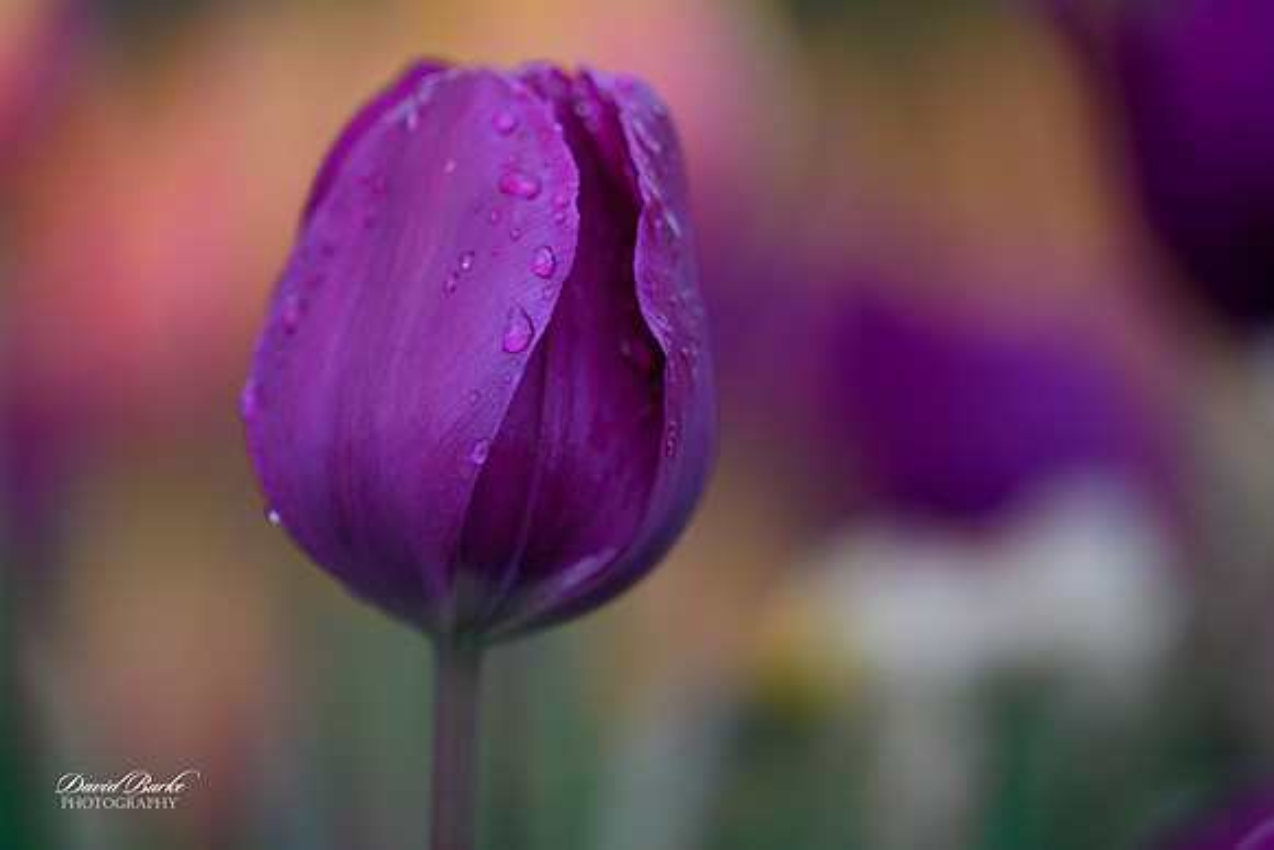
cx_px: 571
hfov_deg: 6.5
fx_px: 11197
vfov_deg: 4.3
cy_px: 400
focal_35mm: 316
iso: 160
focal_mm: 280
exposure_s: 1/250
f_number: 4
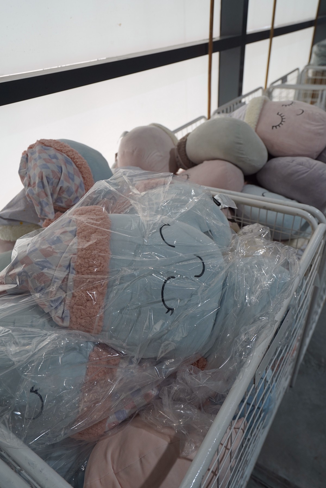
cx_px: 163
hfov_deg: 51.3
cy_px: 244
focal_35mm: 25
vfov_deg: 71.5
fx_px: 340
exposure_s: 1/160
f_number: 4
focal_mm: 25
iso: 400
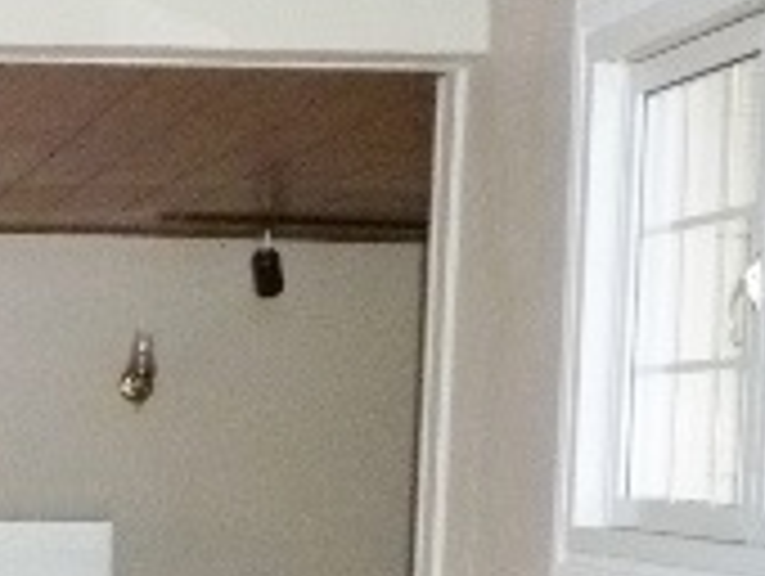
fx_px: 2412
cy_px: 729
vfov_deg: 13.2
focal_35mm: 109
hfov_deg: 17.0
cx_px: -230
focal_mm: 5.2
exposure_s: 1/30
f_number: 3.3
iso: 640
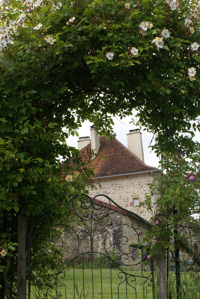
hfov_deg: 22.5
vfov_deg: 33.0
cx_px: 107
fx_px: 503
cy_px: 170
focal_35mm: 61
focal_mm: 35
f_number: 9
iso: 100
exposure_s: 1/160
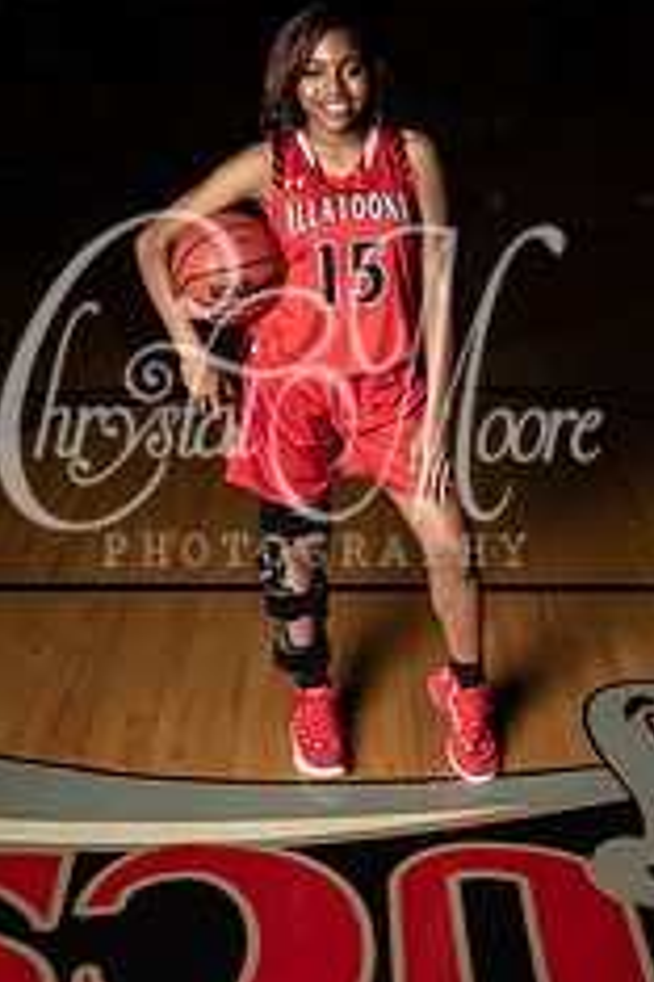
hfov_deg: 26.0
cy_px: 357
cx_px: 352
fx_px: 1417
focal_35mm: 52
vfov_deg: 37.9
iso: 320
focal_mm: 27
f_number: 14
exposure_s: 1/200
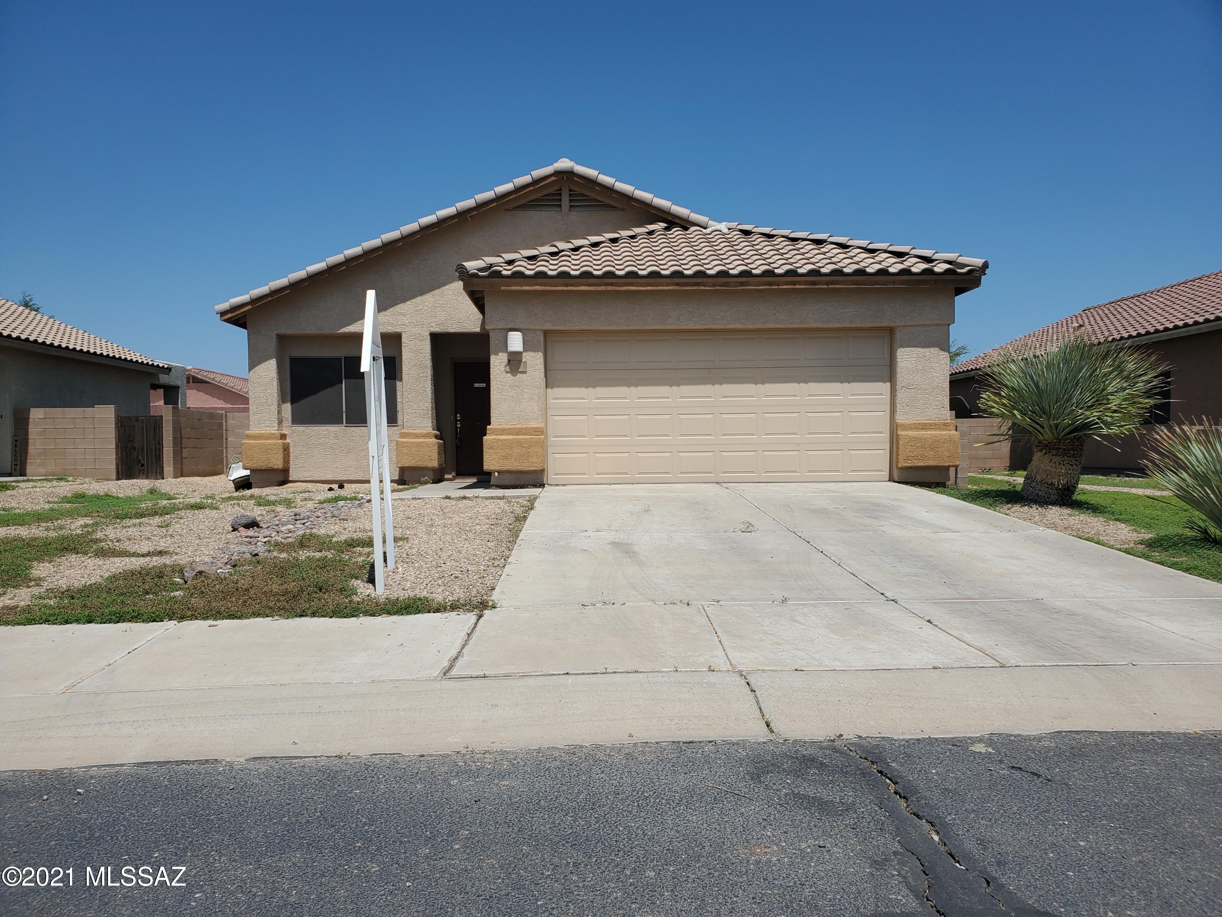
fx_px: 918
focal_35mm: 26
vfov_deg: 53.1
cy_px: 458
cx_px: 611
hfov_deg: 67.3
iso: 50
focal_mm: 4.3
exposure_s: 1/2772
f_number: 2.4
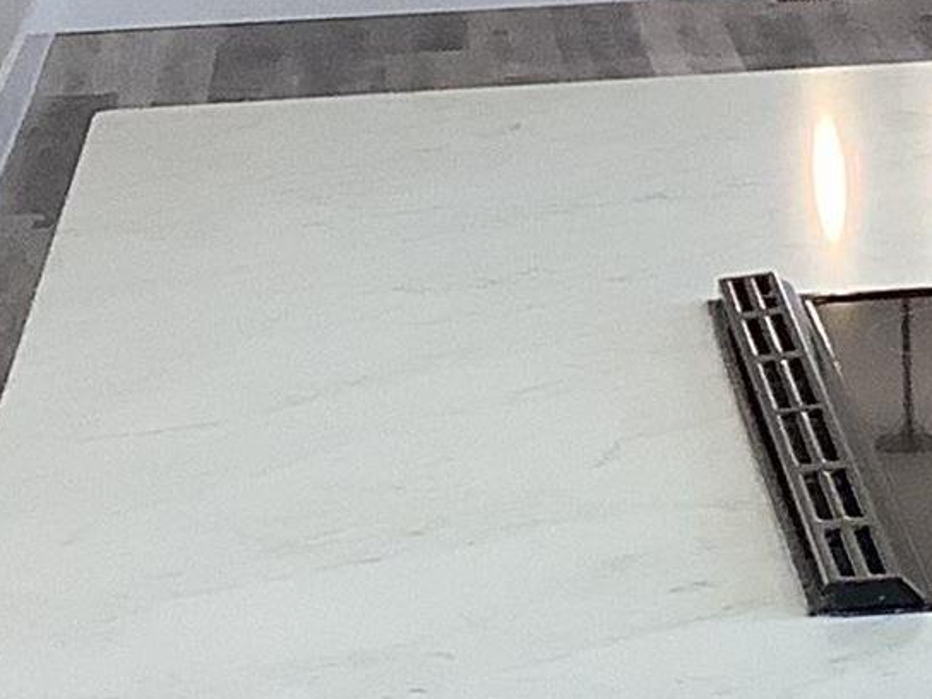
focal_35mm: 175
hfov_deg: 11.3
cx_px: 571
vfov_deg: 8.5
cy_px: 128
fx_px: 4712
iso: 80
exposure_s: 1/120
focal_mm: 3.3
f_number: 2.4
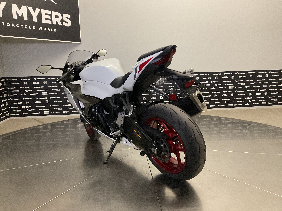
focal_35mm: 29
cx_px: 141
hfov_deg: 61.7
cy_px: 106
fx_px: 236
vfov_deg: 48.2
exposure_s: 1/60
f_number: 1.8
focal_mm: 3
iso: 200
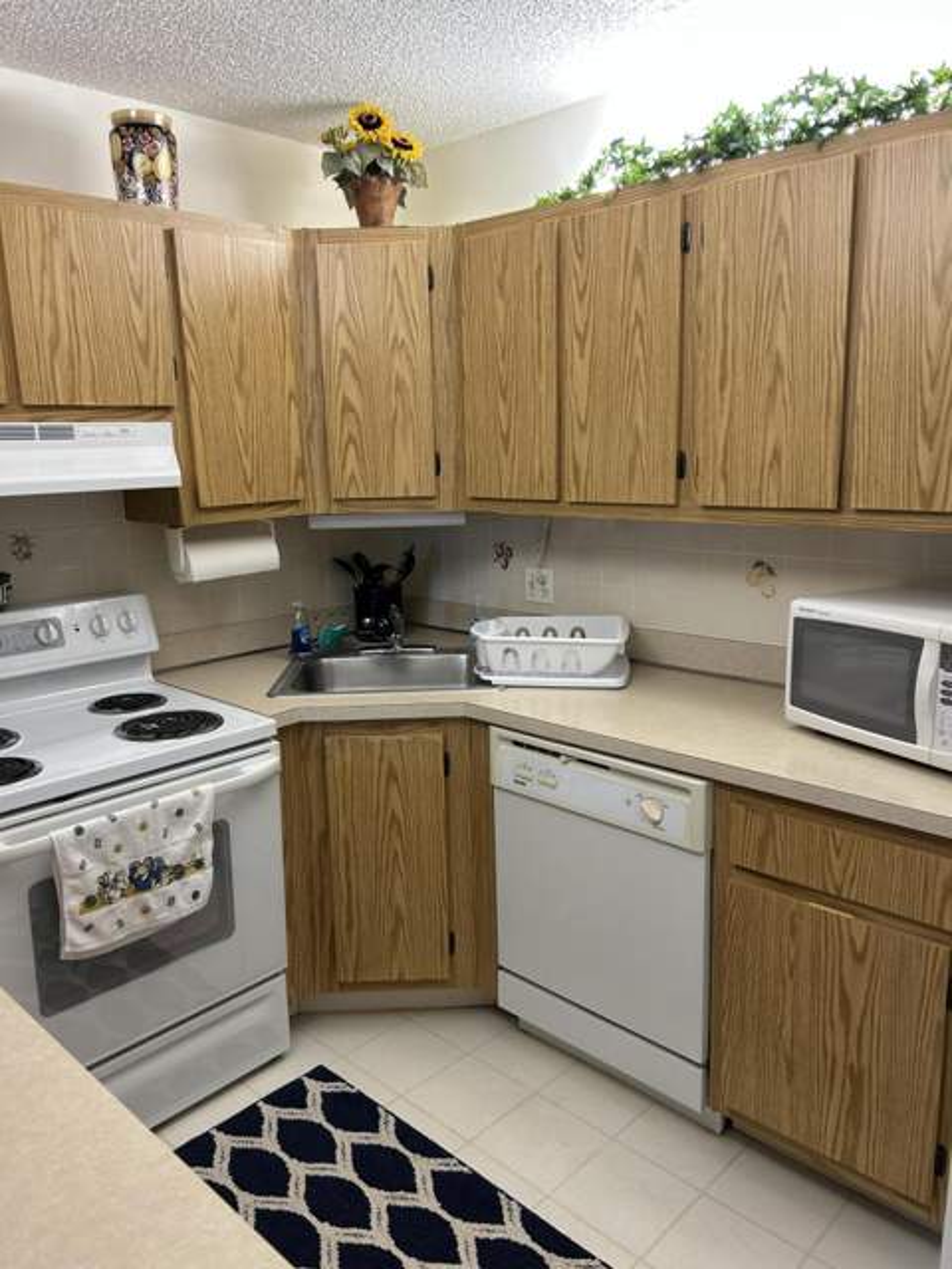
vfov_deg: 67.3
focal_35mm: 26
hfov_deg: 53.1
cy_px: 634
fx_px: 953
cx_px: 476
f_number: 1.5
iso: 80
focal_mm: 5.7
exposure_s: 1/60
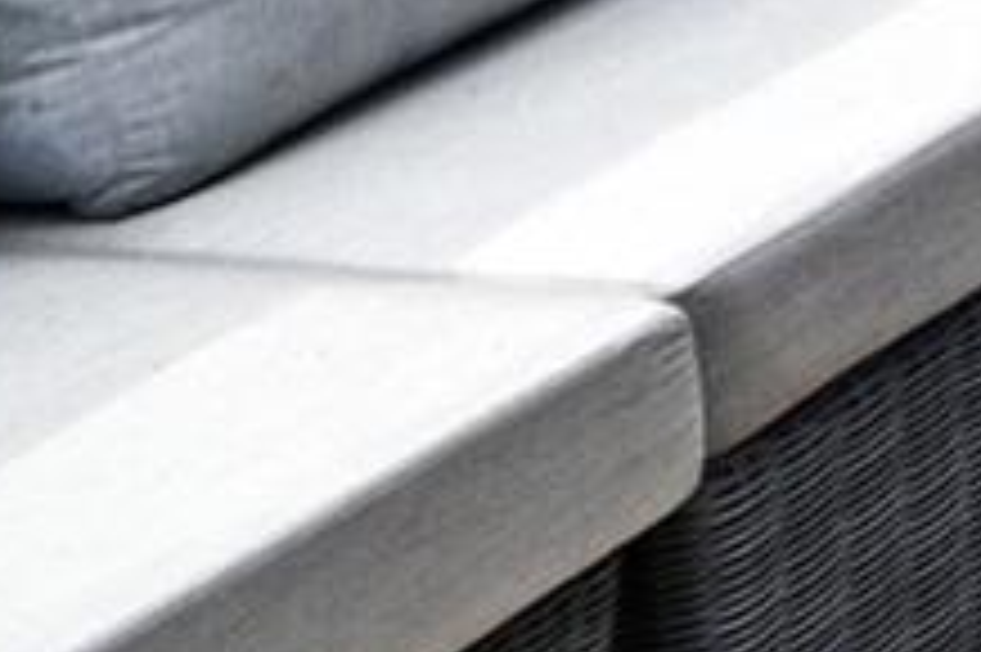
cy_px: -1497
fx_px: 2995
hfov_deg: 10.2
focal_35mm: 110
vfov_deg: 9.1
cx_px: 3249
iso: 1000
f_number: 10
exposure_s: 1/400
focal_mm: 10
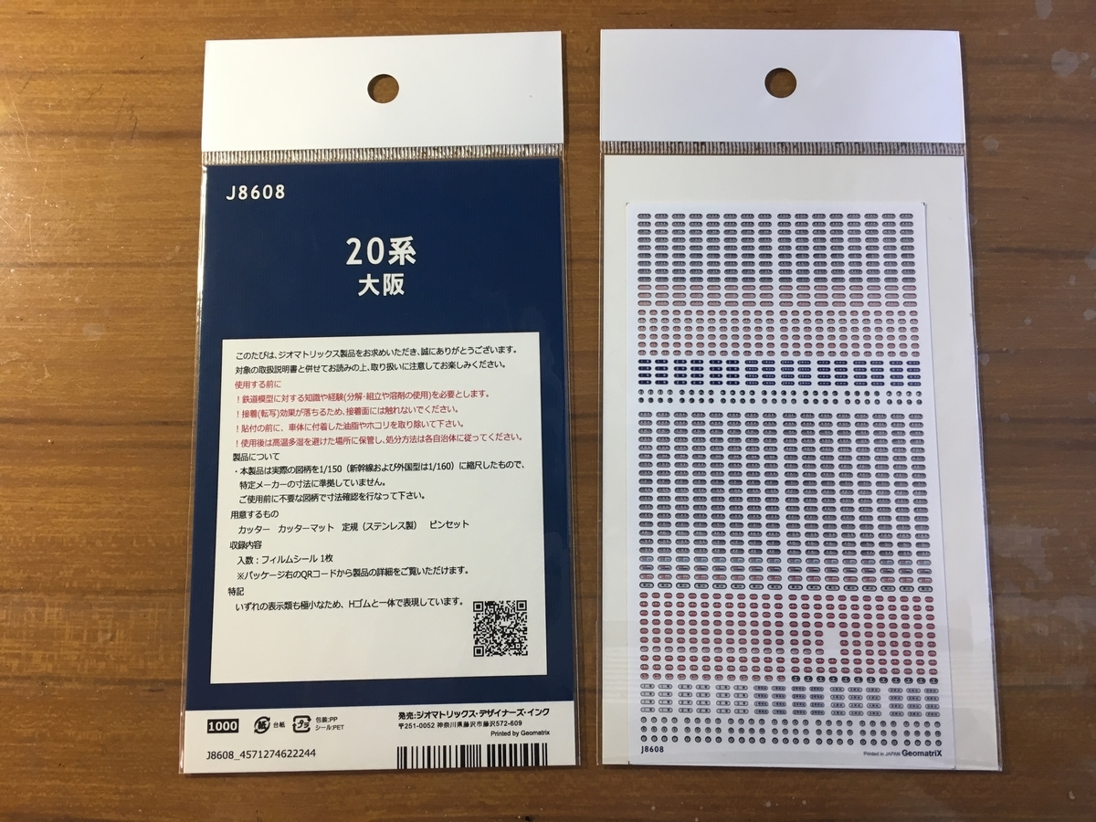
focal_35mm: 29
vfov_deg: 48.2
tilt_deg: -80.7
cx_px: 548
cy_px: 411
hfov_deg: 61.7
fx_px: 918
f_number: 2.2
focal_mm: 4.15
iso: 32
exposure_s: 1/30
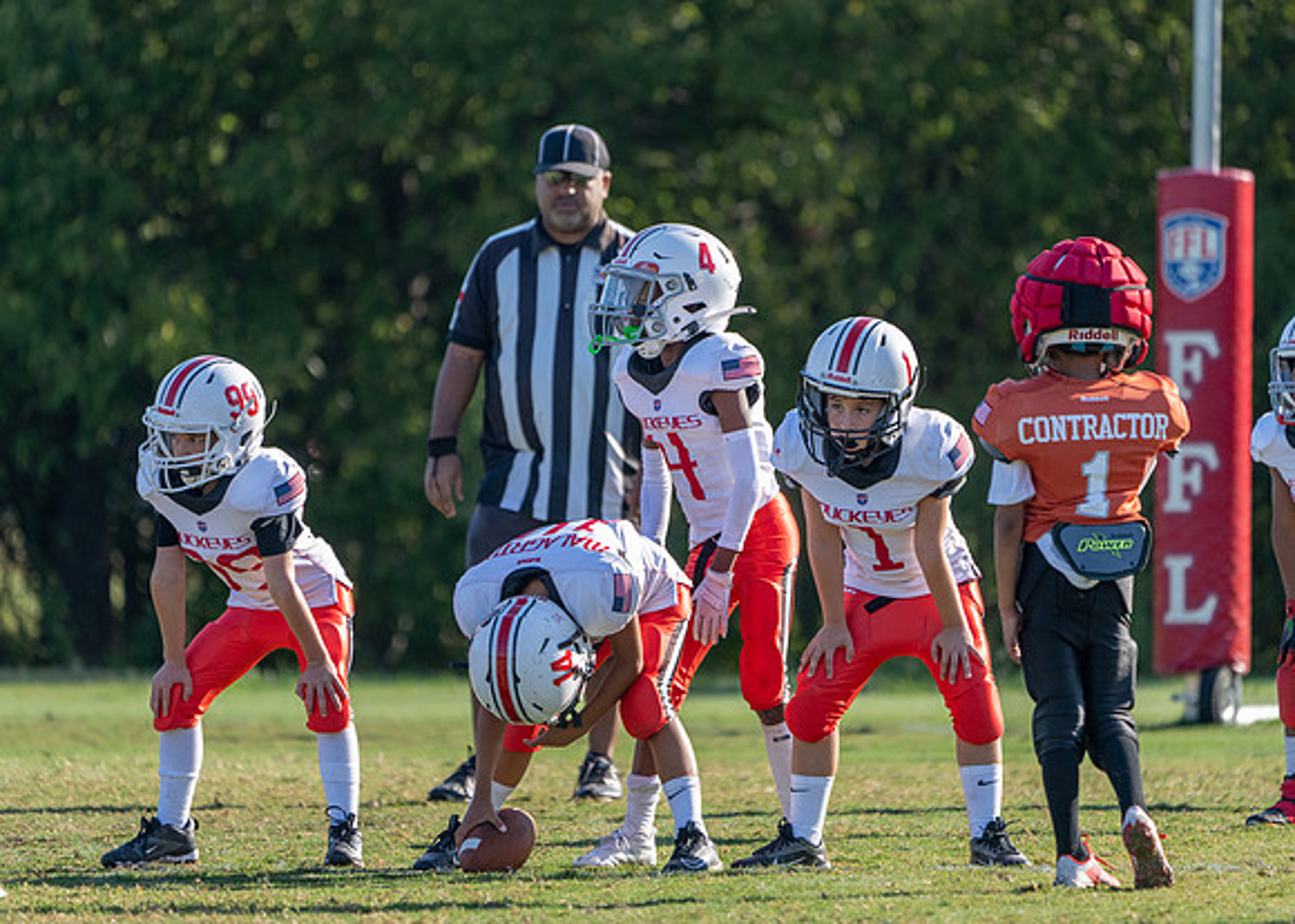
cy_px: 429
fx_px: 16856
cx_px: 676
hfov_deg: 4.4
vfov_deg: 3.1
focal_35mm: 458
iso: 500
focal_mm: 400
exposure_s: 1/1600
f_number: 5.6
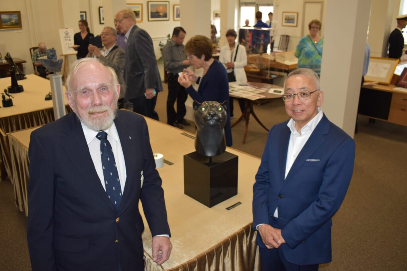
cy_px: 136
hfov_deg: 61.9
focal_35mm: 30
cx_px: 204
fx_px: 339
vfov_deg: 43.6
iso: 800
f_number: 4.5
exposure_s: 1/80
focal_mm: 20
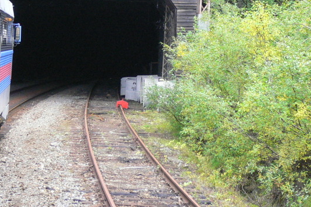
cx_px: 159
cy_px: 2
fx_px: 1045
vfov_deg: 11.2
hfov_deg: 16.9
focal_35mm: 121
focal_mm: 10.1
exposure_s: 1/100
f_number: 3.8
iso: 200
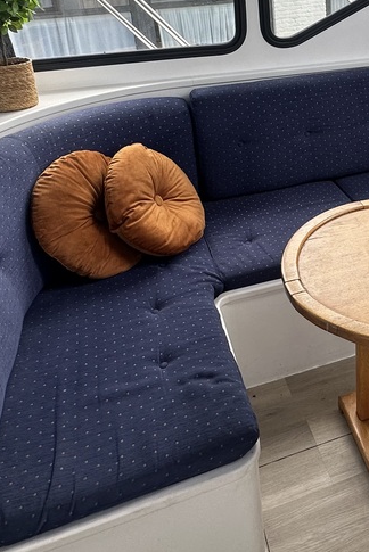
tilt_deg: -17.7
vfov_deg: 50.3
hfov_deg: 34.5
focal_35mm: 36
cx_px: 344
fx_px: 553
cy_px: 120
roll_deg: +2.5
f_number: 2.2
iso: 40
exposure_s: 1/128
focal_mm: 2.22
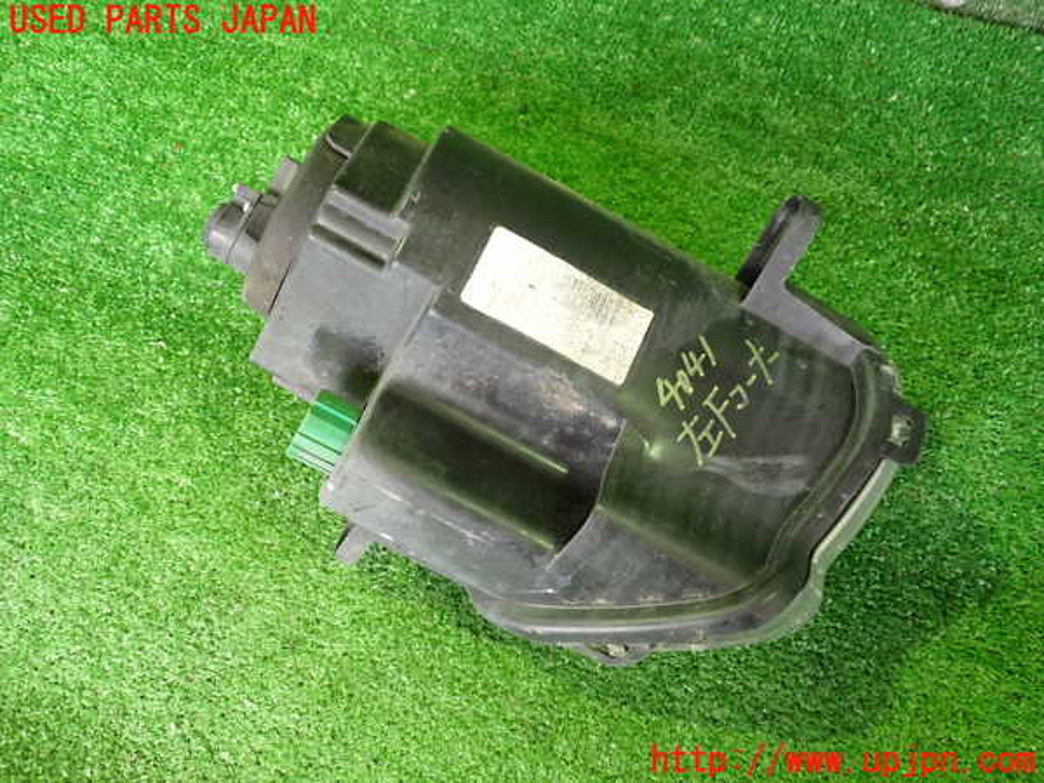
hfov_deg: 60.0
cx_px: 522
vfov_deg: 46.8
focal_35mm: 30
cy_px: 392
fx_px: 905
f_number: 2.3
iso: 640
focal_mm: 5.4
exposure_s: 1/30
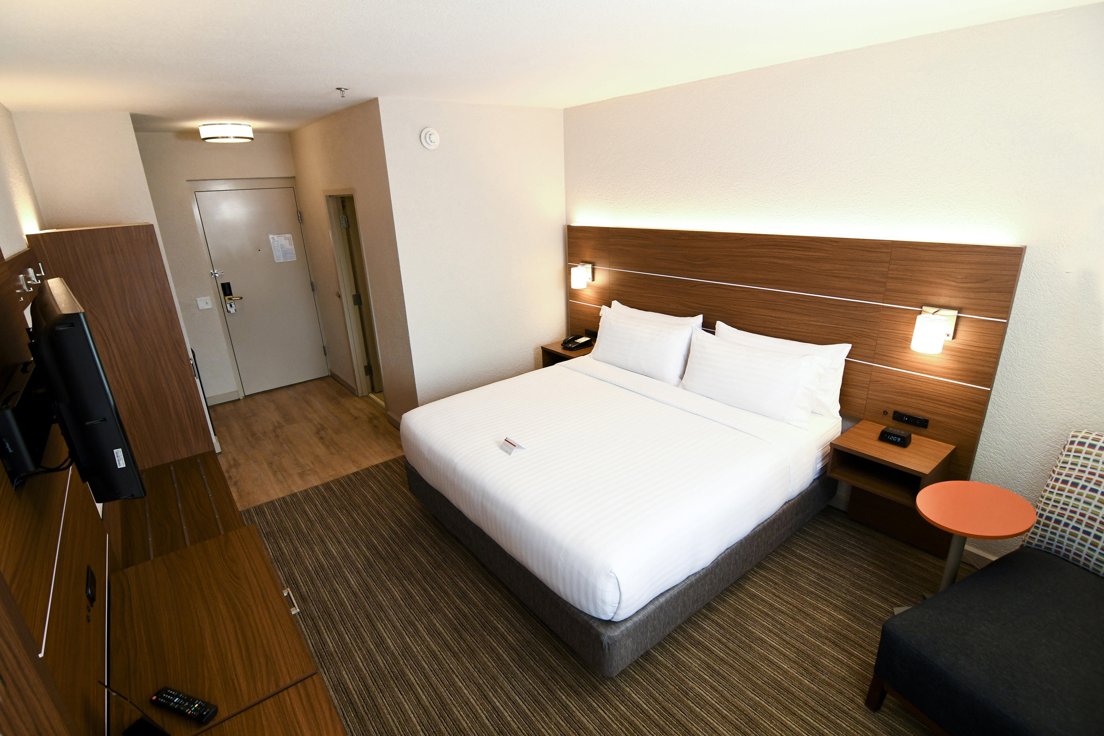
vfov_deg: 72.1
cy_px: 368
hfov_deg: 95.0
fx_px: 506
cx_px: 552
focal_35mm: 16
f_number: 5
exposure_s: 1/100
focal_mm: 11
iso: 720
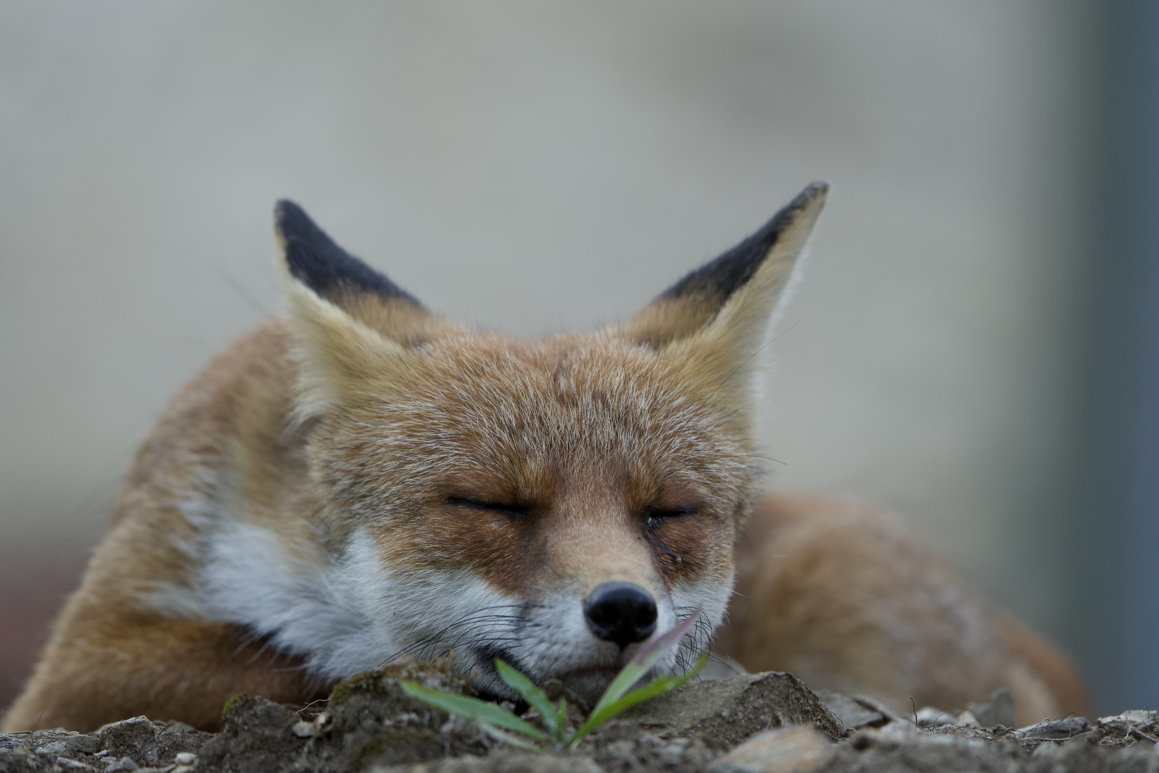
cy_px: 390
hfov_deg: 4.1
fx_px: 16321
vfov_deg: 2.7
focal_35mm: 507
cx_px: 519
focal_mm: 448
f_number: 6.3
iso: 800
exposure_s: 1/320
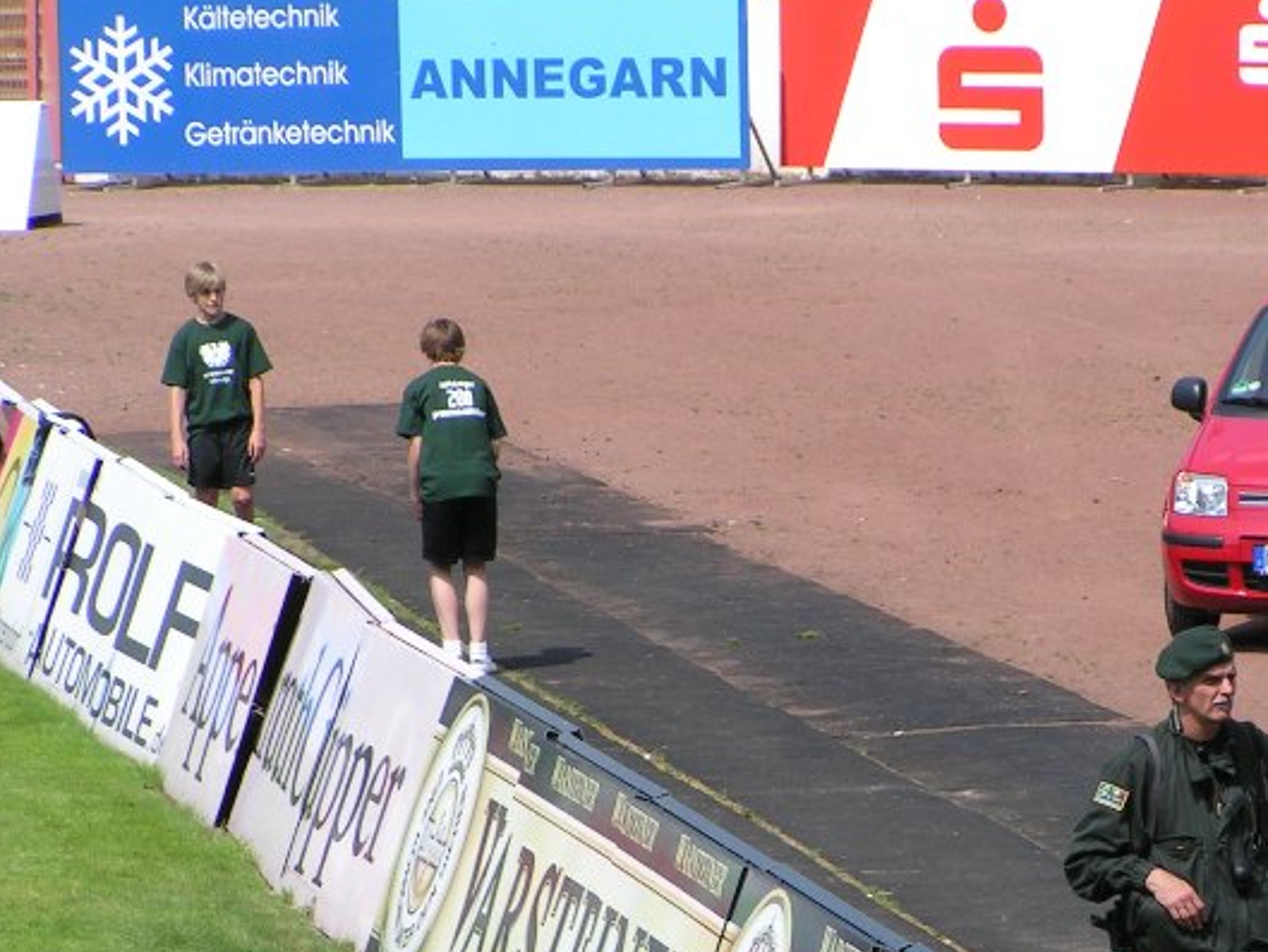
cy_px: 707
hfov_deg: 6.6
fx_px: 10918
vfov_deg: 5.0
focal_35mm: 298
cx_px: 944
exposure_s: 1/400
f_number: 5.6
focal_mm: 30.1
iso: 50
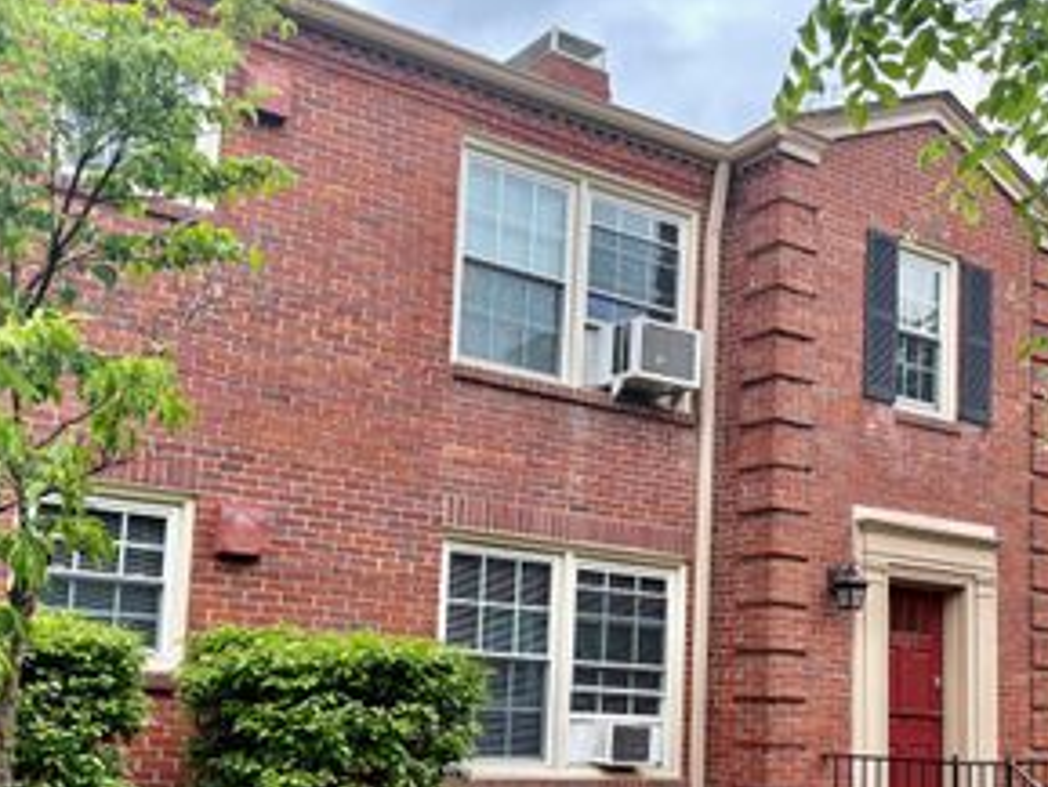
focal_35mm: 45
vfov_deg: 31.9
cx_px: 606
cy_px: 546
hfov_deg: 41.9
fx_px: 1363
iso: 64
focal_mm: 5.96
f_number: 1.6
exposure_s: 1/261
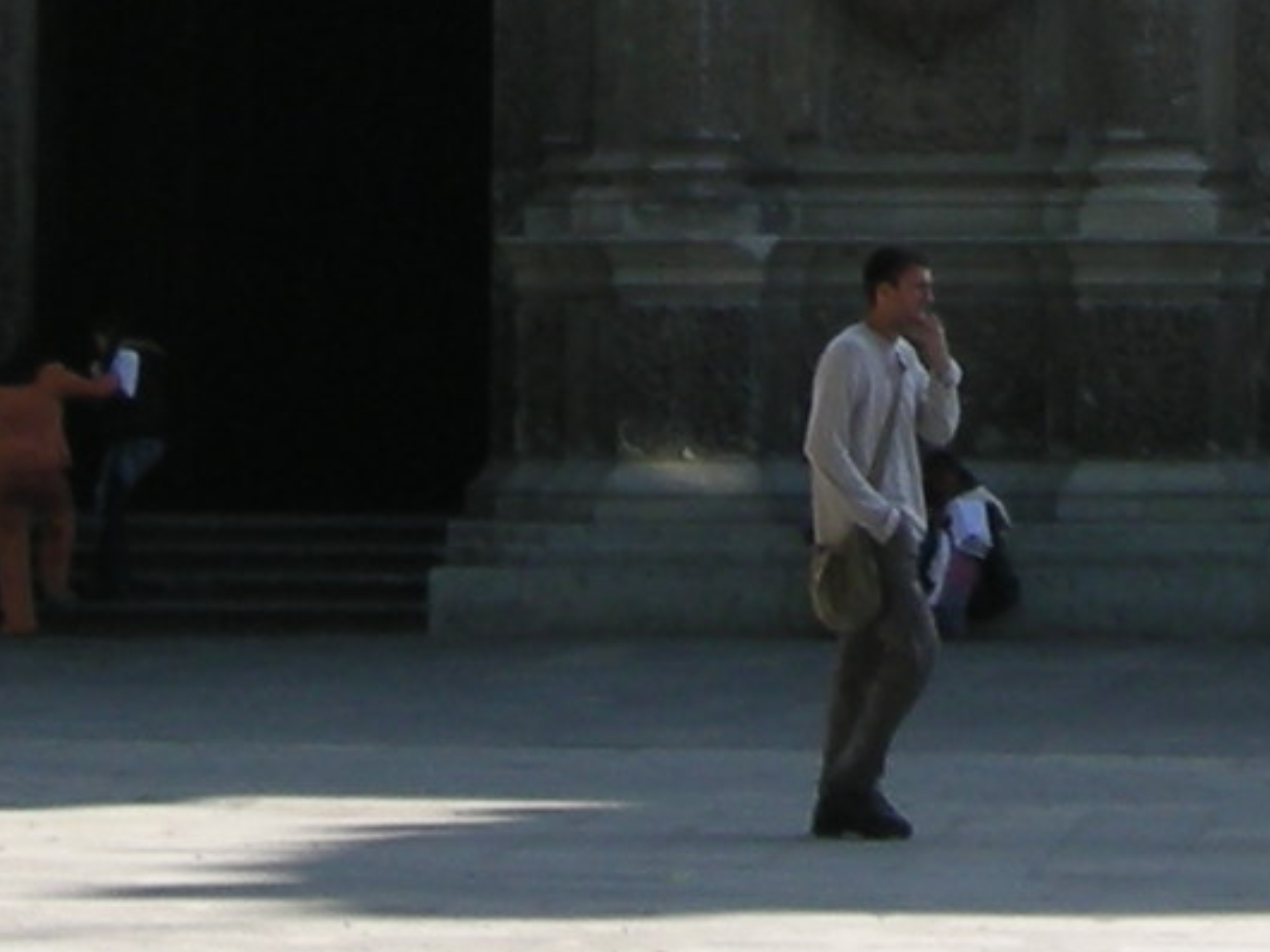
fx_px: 11478
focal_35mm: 313
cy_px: -1448
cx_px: 1548
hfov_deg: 6.3
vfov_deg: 4.6
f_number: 3.3
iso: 50
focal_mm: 8.8
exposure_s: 1/414
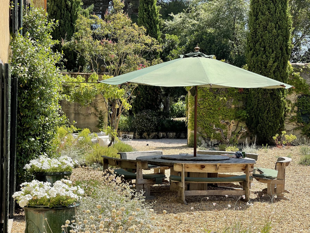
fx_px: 573
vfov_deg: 22.9
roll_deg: -1.2
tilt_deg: +0.1
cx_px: 155
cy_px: 116
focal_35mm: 64
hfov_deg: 30.3
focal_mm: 7.5
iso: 20
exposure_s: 1/779
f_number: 2.2
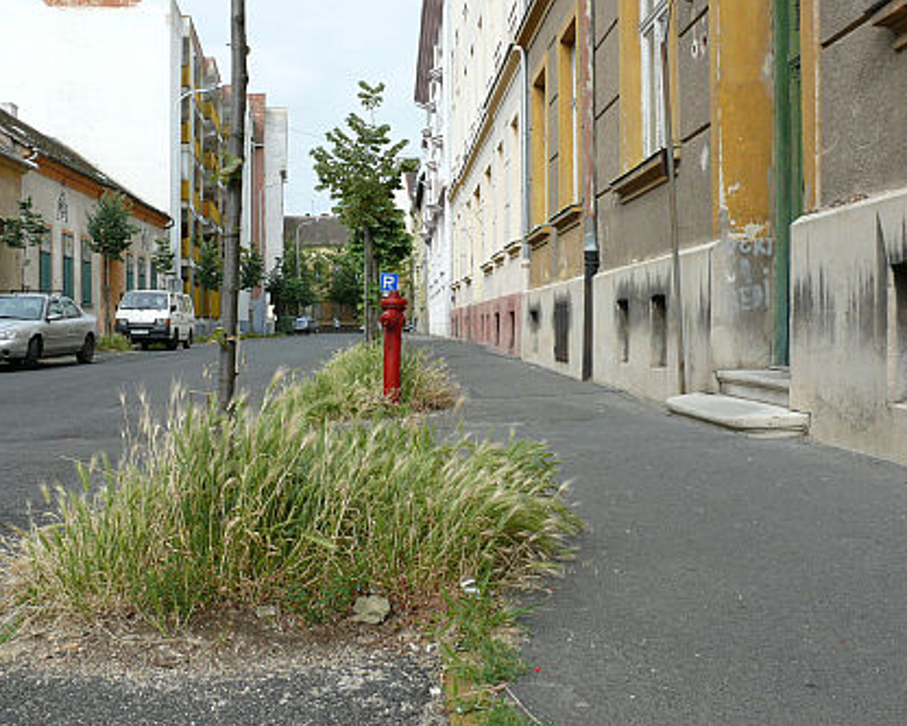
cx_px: 436
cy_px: 366
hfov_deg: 49.1
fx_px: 993
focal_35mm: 37
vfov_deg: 40.1
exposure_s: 1/250
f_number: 5.6
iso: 100
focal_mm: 7.4
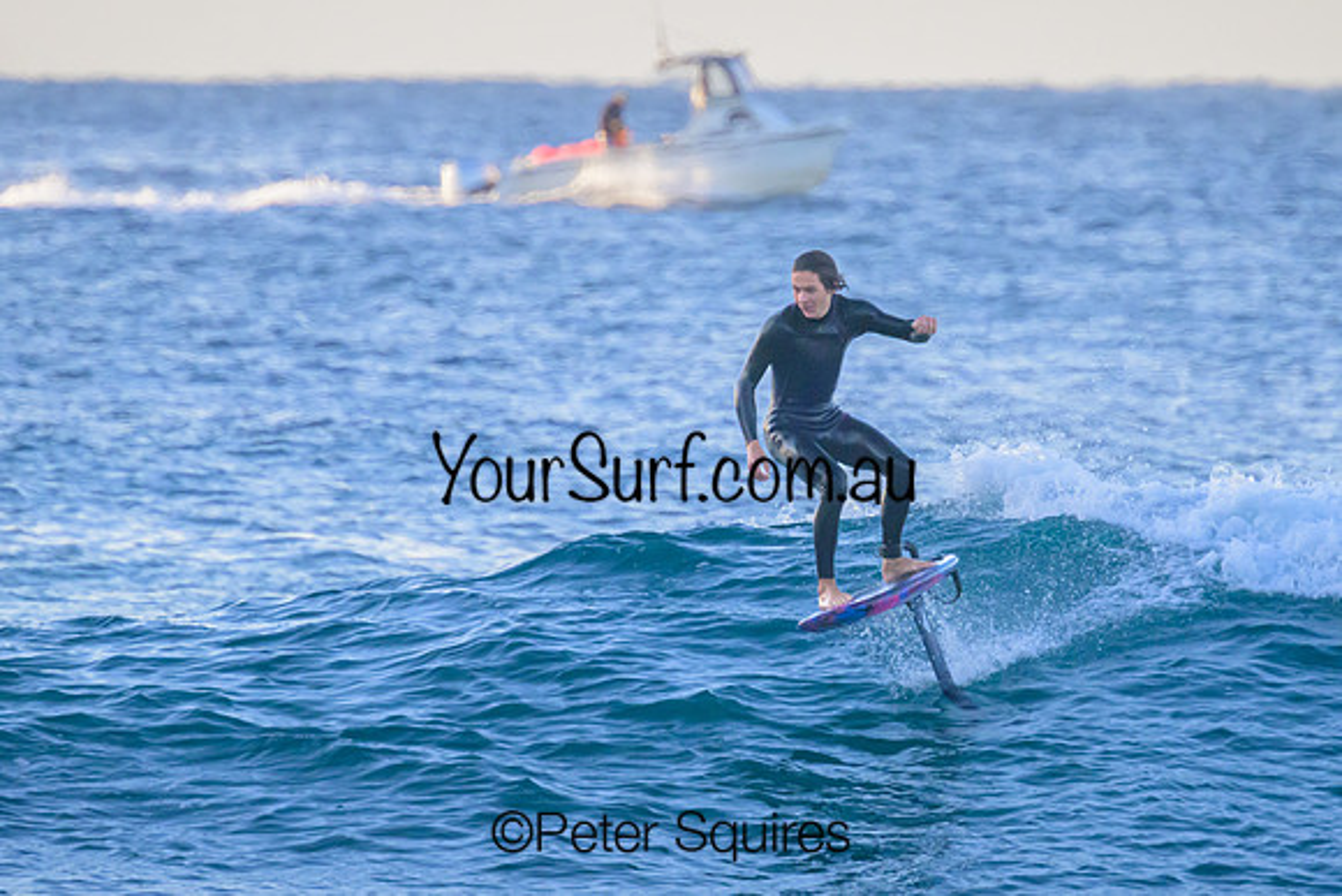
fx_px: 40674
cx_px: 822
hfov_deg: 1.9
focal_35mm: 1091
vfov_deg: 1.3
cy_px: 396
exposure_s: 1/1000
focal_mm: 800
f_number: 11
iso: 2800
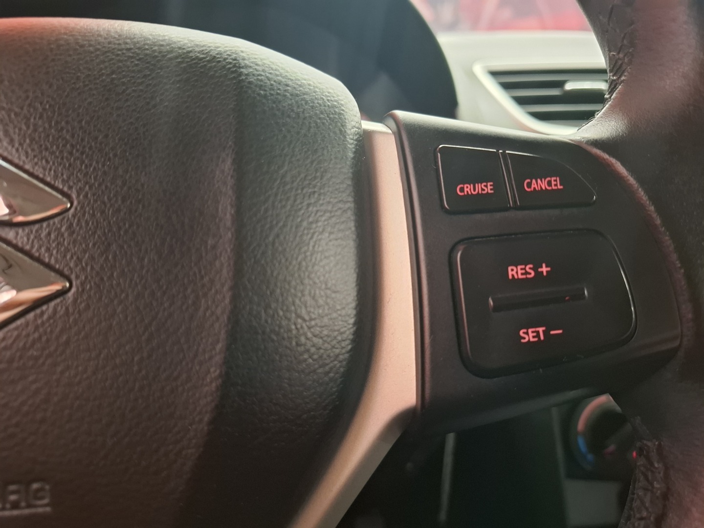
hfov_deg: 73.9
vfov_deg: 58.9
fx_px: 468
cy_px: 264
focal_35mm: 23
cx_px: 352
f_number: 1.8
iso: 640
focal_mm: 5.54
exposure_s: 1/25
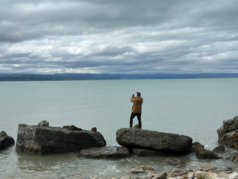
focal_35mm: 48
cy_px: 90
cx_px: 119
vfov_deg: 30.3
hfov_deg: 39.7
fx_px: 330
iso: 100
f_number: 1.78
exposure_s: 1/8929
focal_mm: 6.86
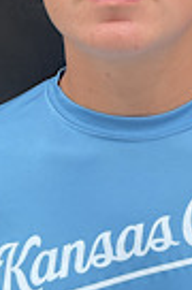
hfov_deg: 15.1
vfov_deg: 22.6
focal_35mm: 89
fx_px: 716
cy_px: 53
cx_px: 177
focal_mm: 3
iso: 16
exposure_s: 1/519
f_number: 1.8
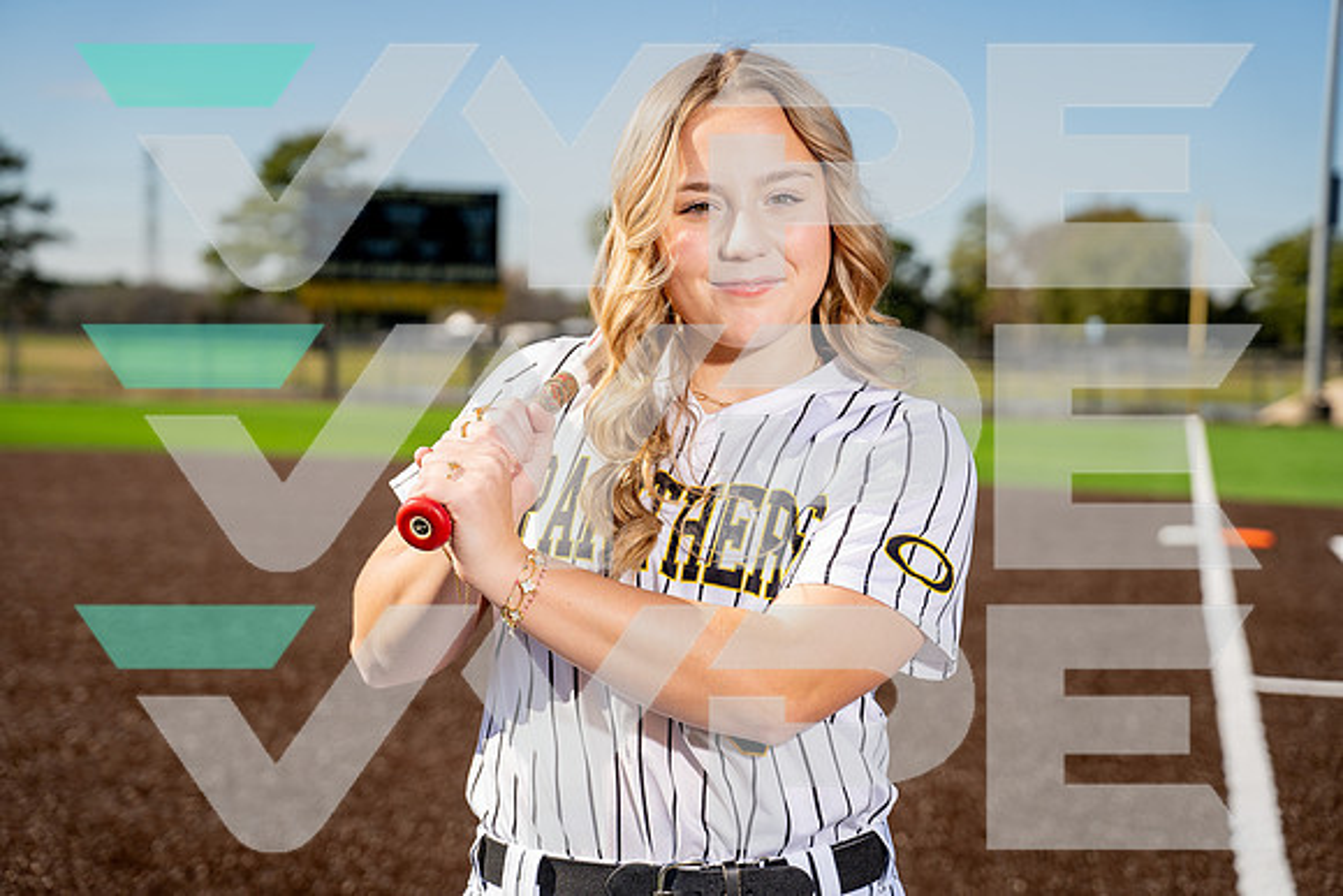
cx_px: 672
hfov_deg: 28.8
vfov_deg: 19.5
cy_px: 448
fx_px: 2612
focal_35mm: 70
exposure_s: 1/1000
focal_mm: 70
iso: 100
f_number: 4
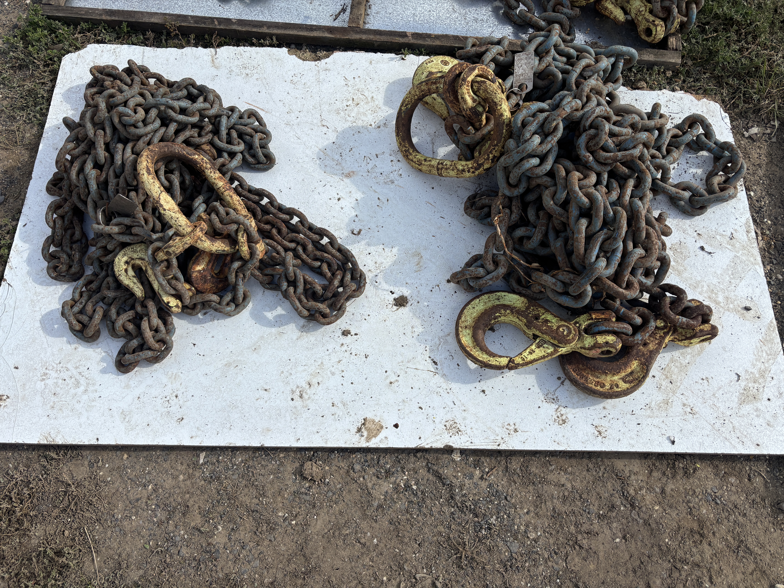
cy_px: 294
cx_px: 392
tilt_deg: -66.5
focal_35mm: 26
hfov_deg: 67.3
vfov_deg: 53.1
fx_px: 589
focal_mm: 5.96
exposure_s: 1/2933
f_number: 1.6
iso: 50
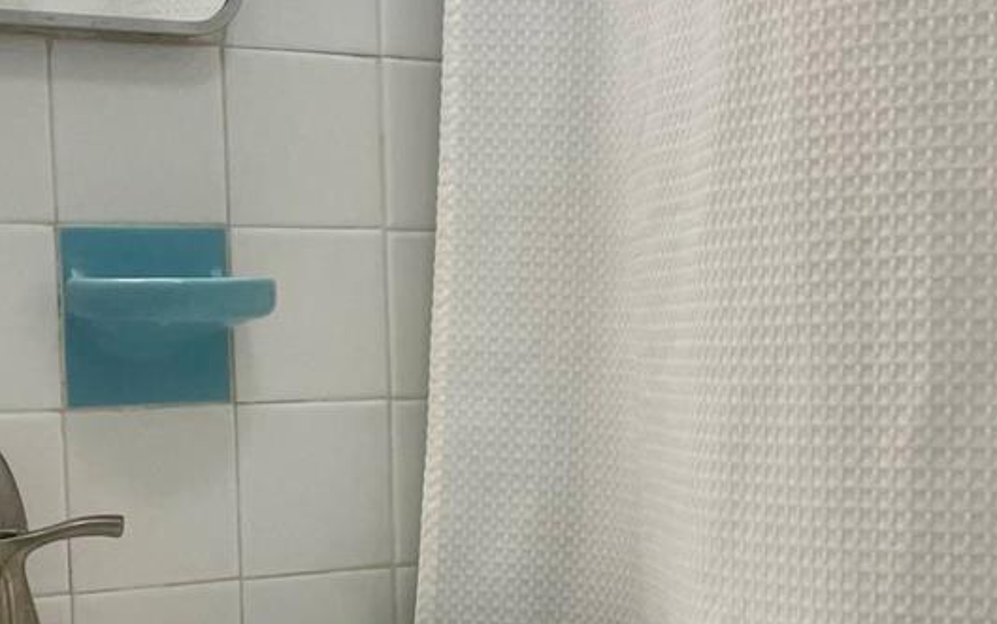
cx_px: 541
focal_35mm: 80
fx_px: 2174
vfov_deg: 16.2
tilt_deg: -4.2
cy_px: 492
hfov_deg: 25.8
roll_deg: +1.2
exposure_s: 1/120
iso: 50
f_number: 1.6
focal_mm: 4.2
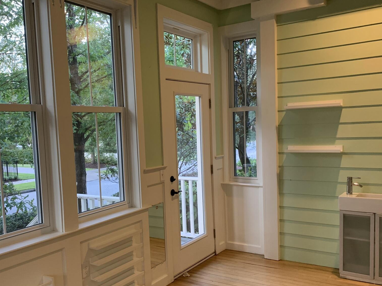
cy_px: 160
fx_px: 386
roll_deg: +2.5
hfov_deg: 52.4
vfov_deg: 40.6
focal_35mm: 35
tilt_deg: -8.0
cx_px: 162
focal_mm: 4.25
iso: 160
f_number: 1.8
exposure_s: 1/60
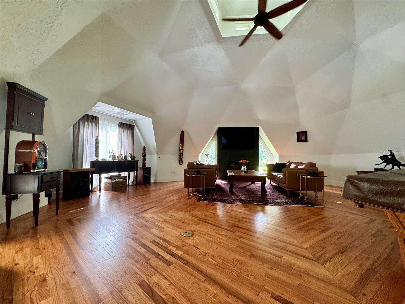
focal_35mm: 14
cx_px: 202
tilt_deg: +2.5
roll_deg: -0.2
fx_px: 164
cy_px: 152
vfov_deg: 85.7
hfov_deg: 102.1
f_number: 2.2
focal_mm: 2.22
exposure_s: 1/60
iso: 400
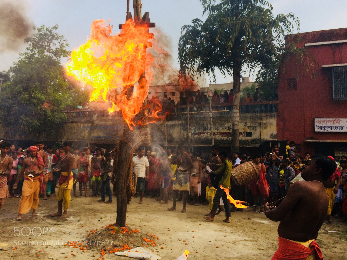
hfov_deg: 61.7
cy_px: 130
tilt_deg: +3.9
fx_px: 291
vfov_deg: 48.2
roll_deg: +1.5
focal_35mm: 29
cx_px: 174
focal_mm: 4.15
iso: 32
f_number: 2.2
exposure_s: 1/513
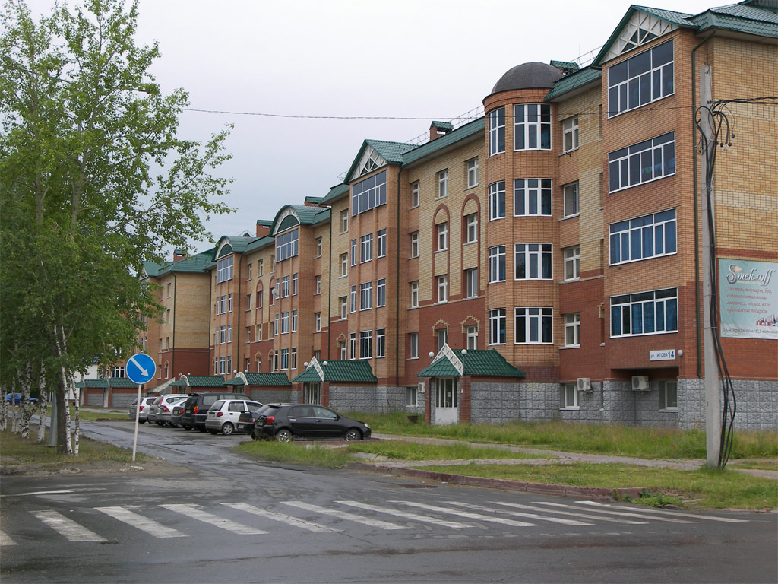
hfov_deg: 36.8
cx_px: 389
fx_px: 1169
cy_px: 292
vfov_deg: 28.0
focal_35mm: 52
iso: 50
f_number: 3.6
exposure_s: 1/80
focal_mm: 11
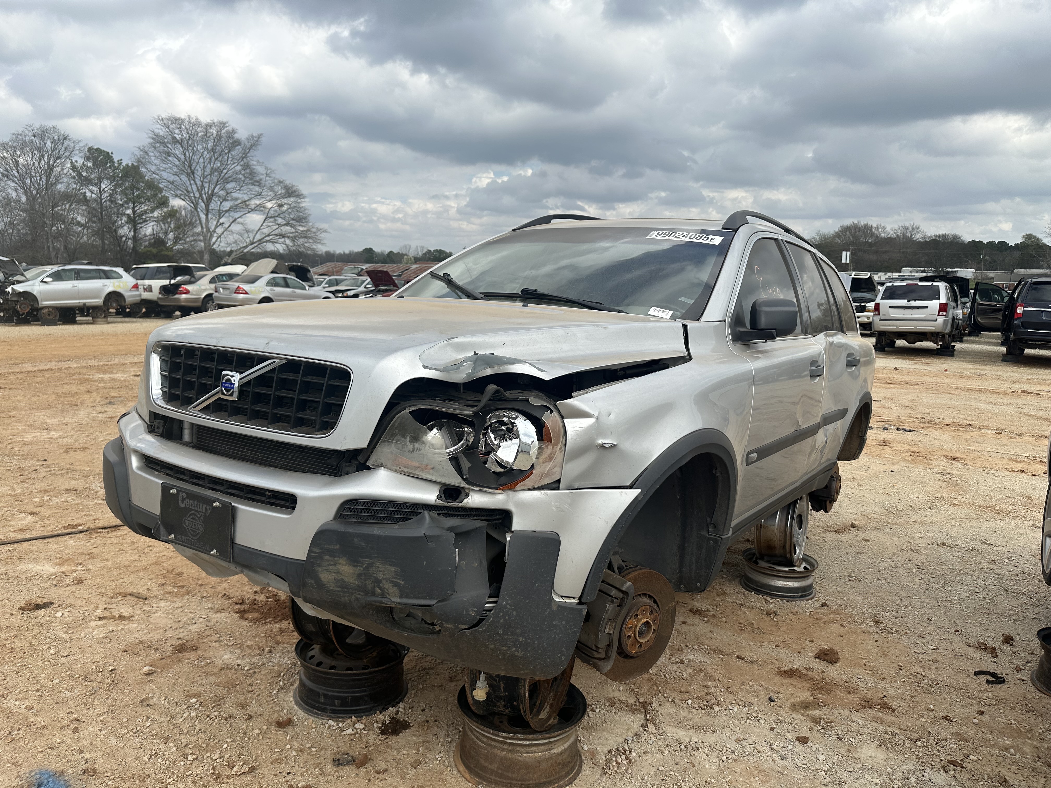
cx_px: 526
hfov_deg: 71.6
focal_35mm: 24
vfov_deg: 56.8
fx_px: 729
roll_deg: -0.4
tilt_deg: -9.0
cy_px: 394
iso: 80
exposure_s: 1/5000
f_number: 1.78
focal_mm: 6.86
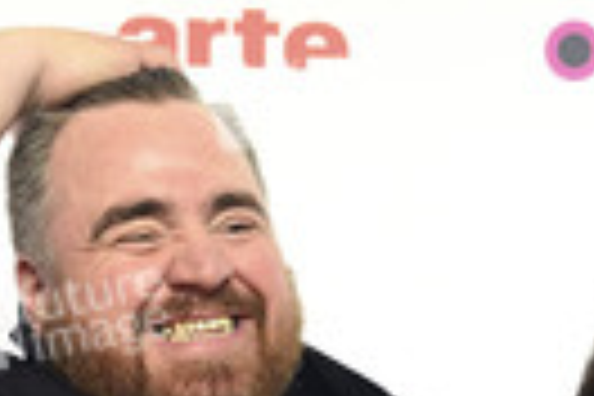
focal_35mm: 257
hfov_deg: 8.0
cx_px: 385
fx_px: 4240
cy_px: 662
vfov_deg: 5.3
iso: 1600
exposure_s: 1/250
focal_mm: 75
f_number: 3.5
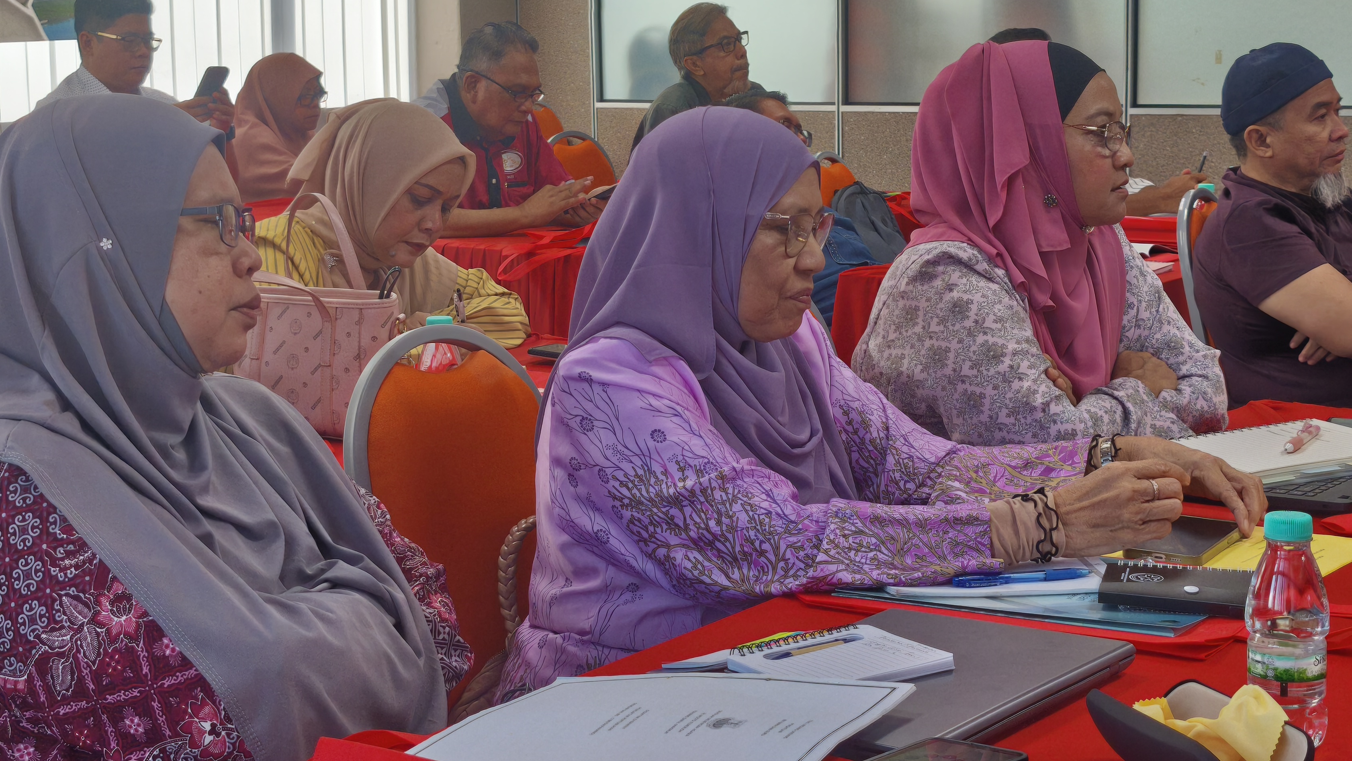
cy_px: 308
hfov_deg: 34.4
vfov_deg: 19.7
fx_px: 2187
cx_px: 699
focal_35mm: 61
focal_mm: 6.57
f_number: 1.6
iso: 100
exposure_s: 1/100
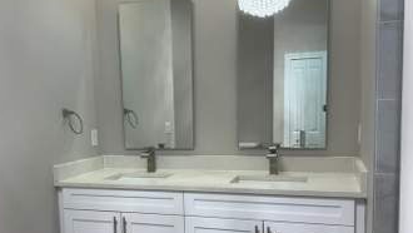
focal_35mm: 38
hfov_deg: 52.4
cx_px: 164
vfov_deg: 31.0
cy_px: 155
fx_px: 416
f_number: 1.78
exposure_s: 1/120
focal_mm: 6.76
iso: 100
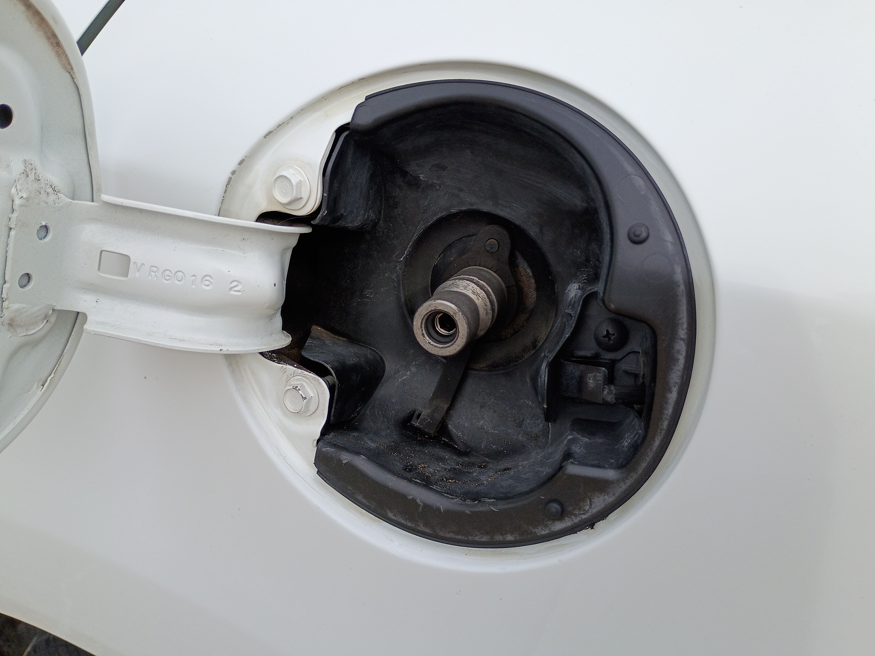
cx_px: 438
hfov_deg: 61.7
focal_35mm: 29
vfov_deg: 48.2
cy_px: 328
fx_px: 733
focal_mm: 4.27
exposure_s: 1/997
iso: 106
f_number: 1.8
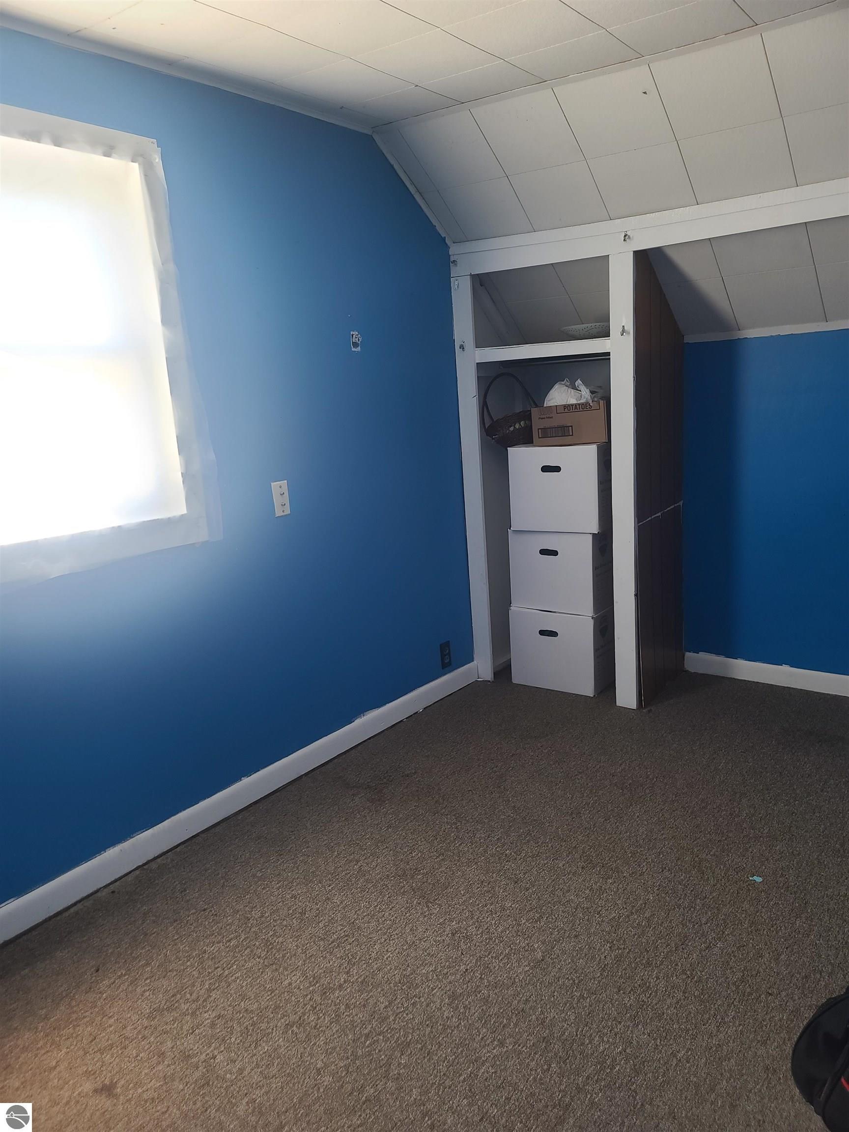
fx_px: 818
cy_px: 566
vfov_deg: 69.4
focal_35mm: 25
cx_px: 424
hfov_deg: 54.9
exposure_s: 1/60
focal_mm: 7
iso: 125
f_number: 1.8
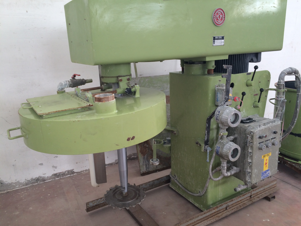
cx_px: 150
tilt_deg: -14.2
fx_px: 252
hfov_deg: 61.7
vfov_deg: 48.2
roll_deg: +0.9
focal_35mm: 29
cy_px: 113
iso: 40
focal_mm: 4.15
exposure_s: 1/50
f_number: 2.2
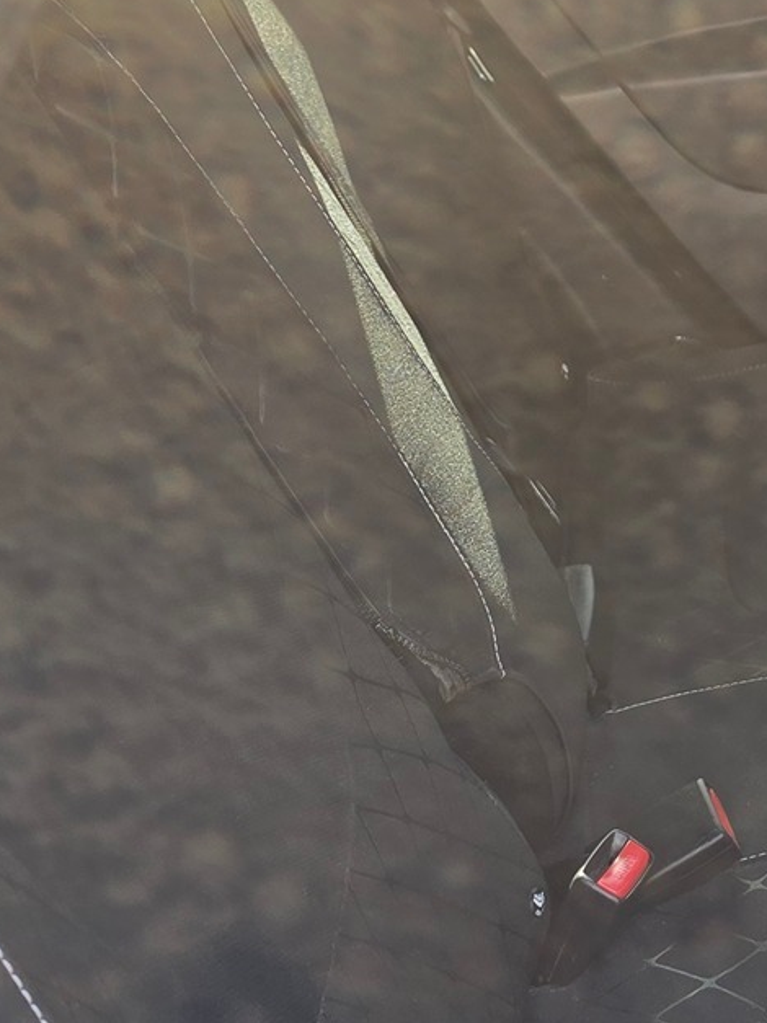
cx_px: 987
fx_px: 2187
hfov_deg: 18.5
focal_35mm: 74
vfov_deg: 26.3
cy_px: 475
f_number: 1.7
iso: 64
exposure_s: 1/180
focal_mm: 6.3
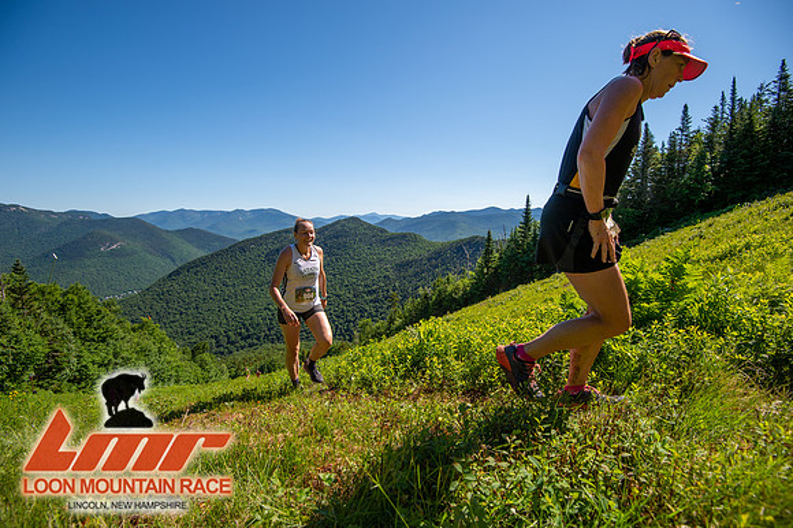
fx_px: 352
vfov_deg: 73.7
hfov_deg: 96.8
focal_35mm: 16
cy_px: 264
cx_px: 396
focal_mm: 16
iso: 100
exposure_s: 1/640
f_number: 5
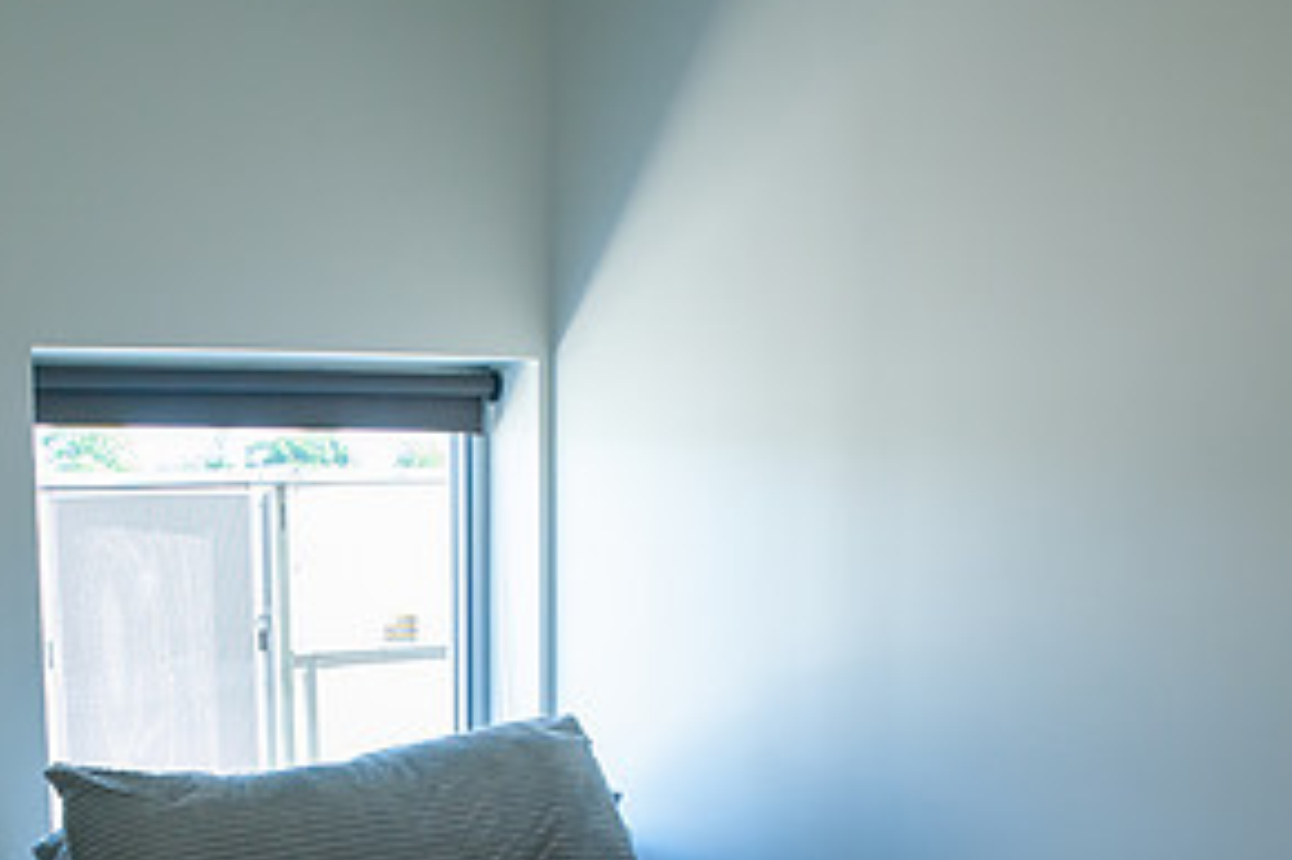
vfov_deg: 26.7
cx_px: 397
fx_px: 1722
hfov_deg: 40.5
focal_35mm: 48
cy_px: 833
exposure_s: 1/160
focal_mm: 24
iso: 1250
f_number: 7.1
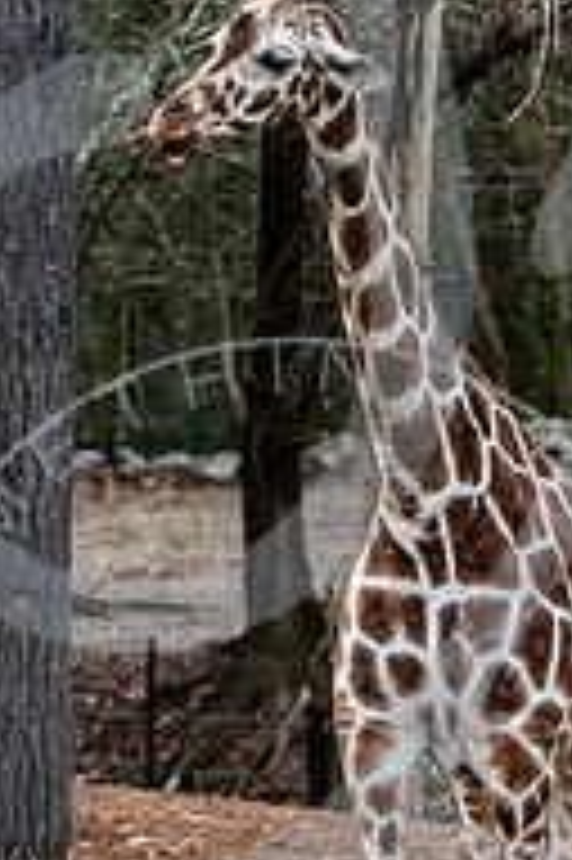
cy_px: 414
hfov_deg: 5.3
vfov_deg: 8.0
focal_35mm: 259
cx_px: 500
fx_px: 6184
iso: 200
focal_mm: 110
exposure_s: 1/640
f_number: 2.8
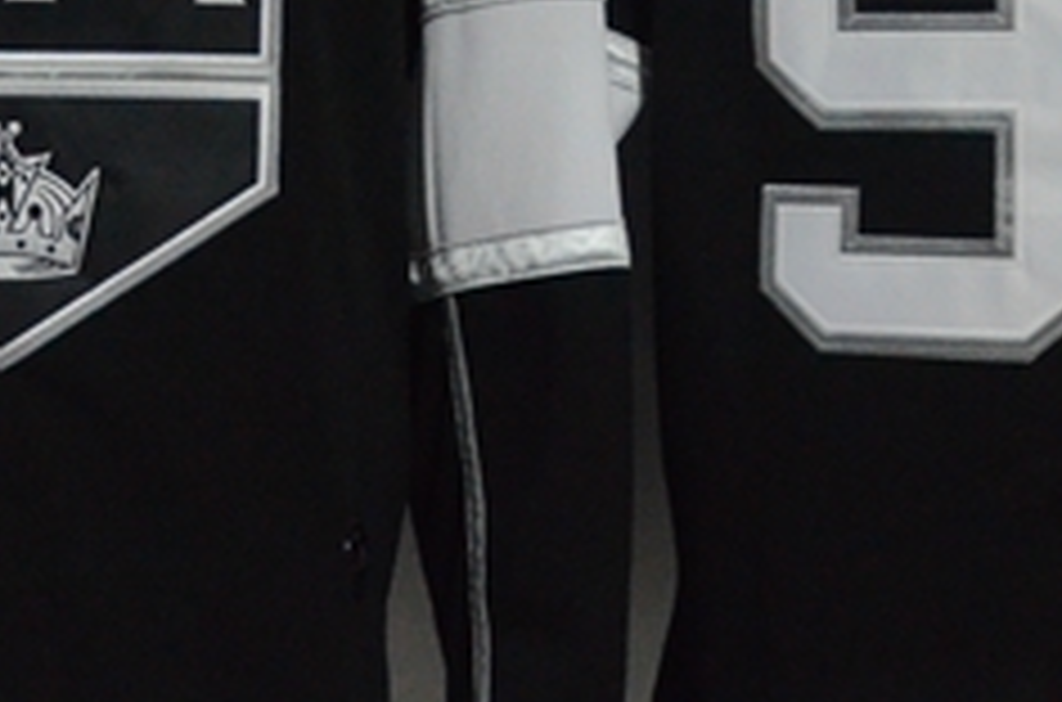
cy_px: -54
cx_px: 536
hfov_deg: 9.6
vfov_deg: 6.4
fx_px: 6296
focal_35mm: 214
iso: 4000
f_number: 4.5
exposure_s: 1/80
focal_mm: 42
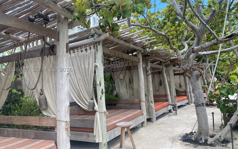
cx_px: 118
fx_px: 182
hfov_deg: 66.5
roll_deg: +3.0
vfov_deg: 44.5
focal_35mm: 28
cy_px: 70
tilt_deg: +5.2
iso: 32
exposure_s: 1/711
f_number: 1.8
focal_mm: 4.25
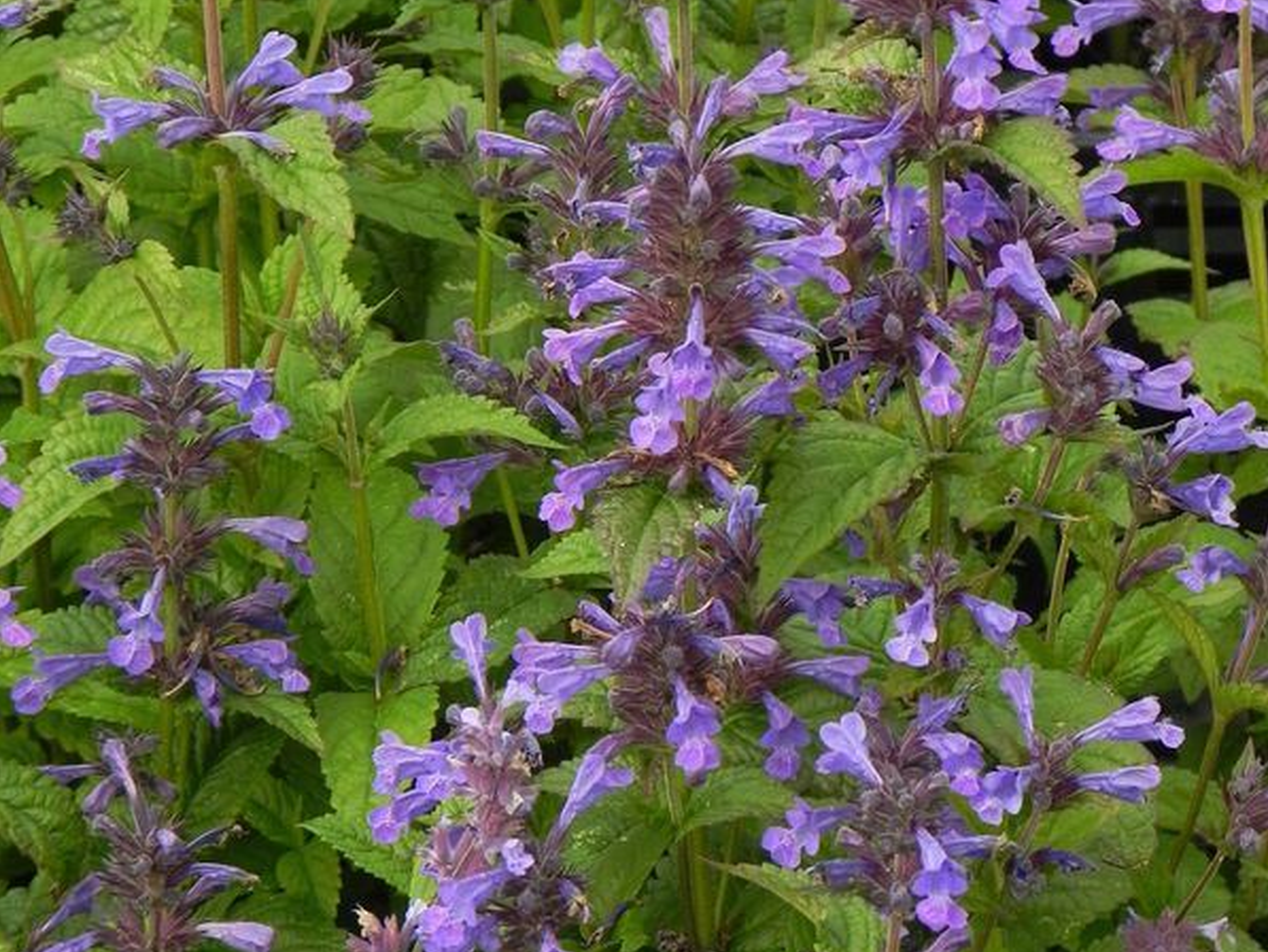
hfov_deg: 9.1
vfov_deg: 6.8
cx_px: 635
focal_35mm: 217
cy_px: 115
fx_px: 7950
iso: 160
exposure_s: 1/125
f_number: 5
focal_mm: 28.8
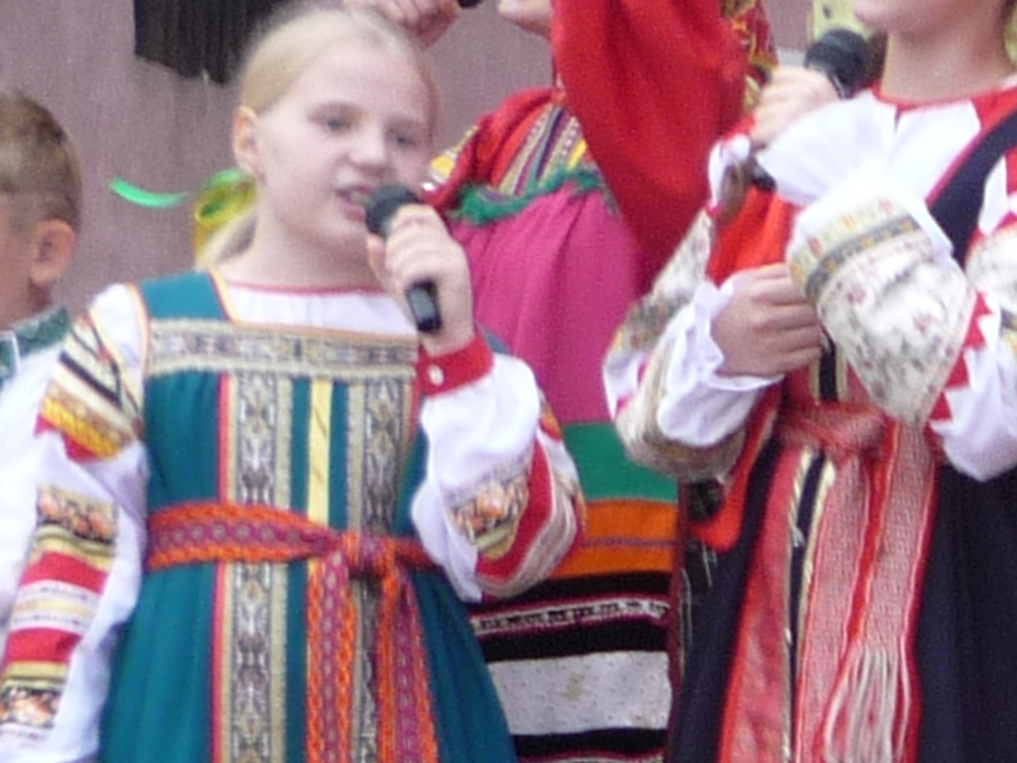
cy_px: 837
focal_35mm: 162
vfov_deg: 9.1
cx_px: 1828
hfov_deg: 11.3
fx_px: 4759
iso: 100
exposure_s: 1/30
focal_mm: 5.2
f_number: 3.3
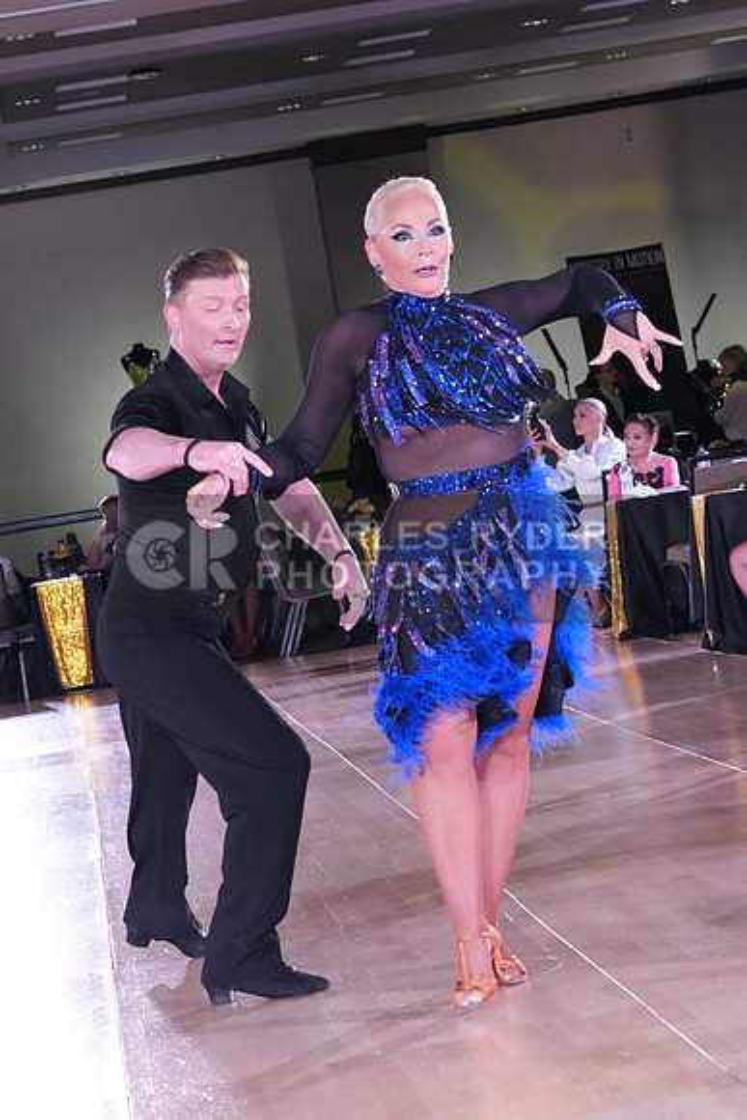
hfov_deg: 12.0
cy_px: 560
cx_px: 374
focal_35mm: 114
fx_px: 3546
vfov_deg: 17.9
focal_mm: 76
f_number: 6.3
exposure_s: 1/250
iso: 6400
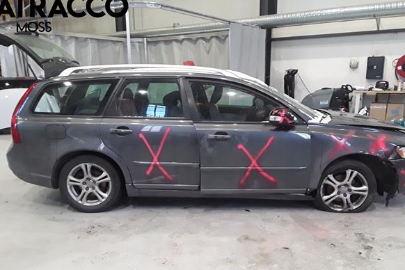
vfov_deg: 40.9
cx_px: 217
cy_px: 161
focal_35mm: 32
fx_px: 360
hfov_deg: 58.7
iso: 250
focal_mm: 2.91
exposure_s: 1/25
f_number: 1.9
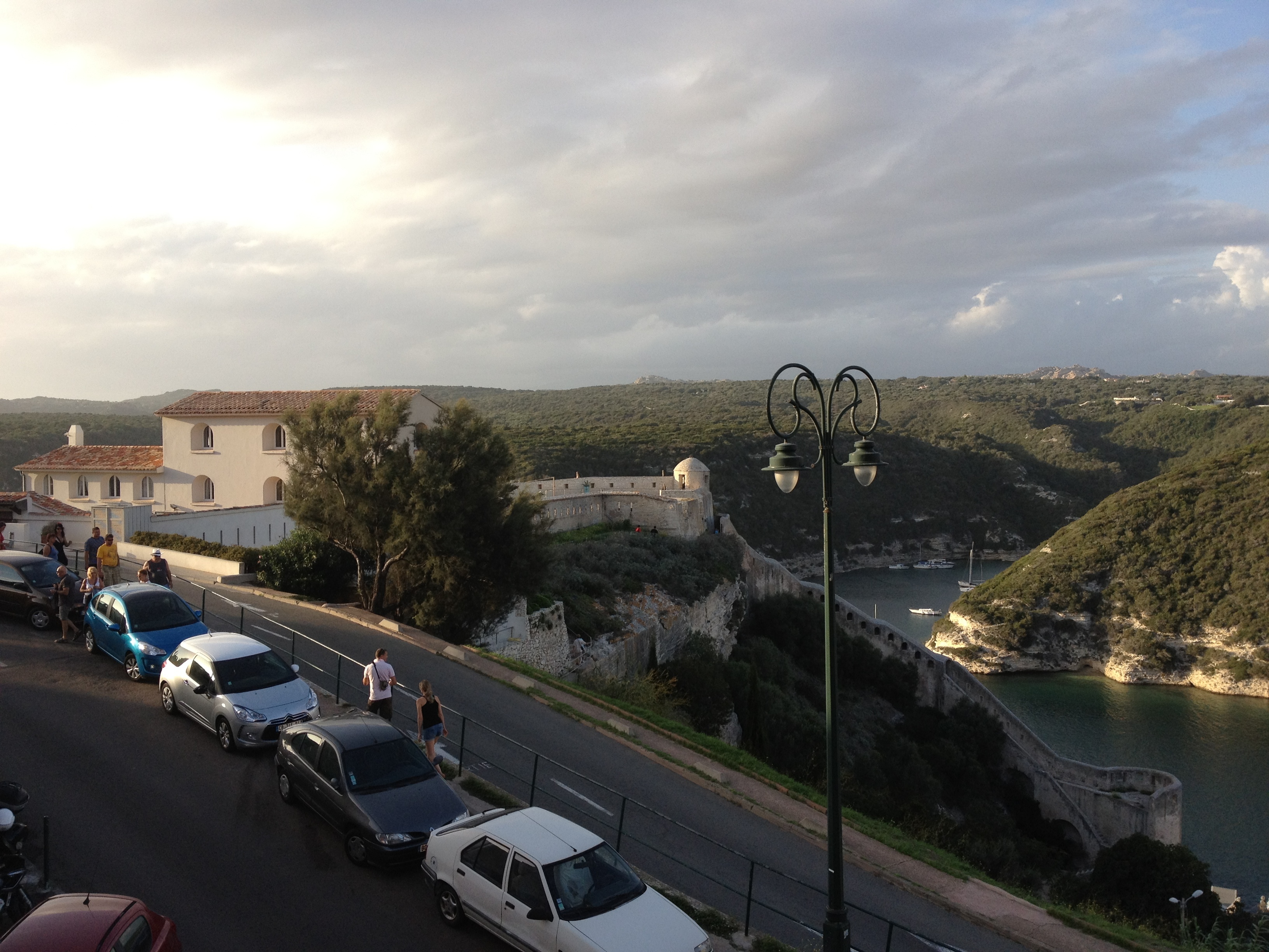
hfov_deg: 52.6
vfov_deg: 40.7
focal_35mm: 35
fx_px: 1283
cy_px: 476
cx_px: 634
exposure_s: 1/690
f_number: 2.4
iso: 64
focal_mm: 4.28
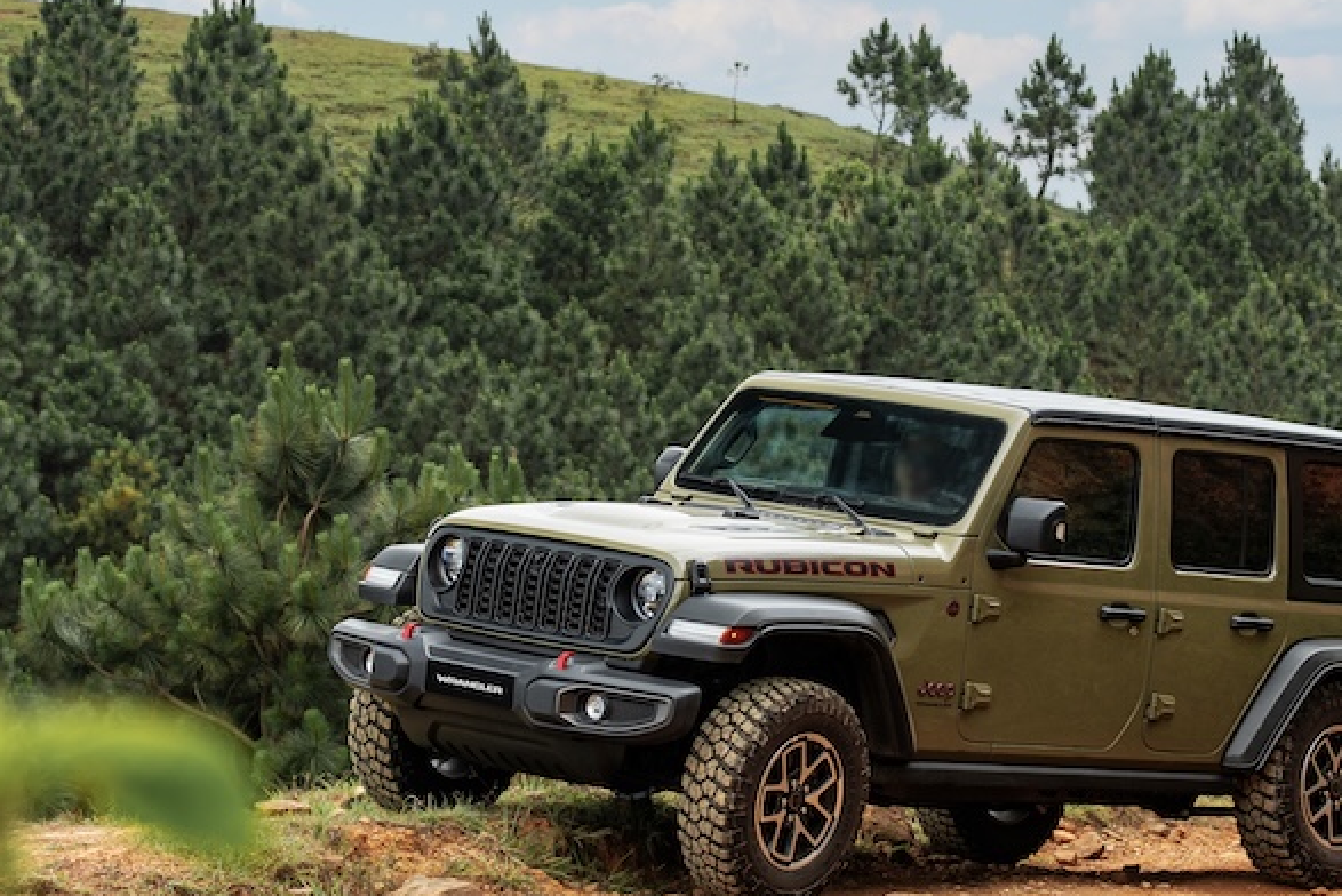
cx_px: 736
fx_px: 5594
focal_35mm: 150
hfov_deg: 13.7
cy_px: 527
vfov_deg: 9.2
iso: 400
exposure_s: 1/250
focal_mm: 86
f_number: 5.6
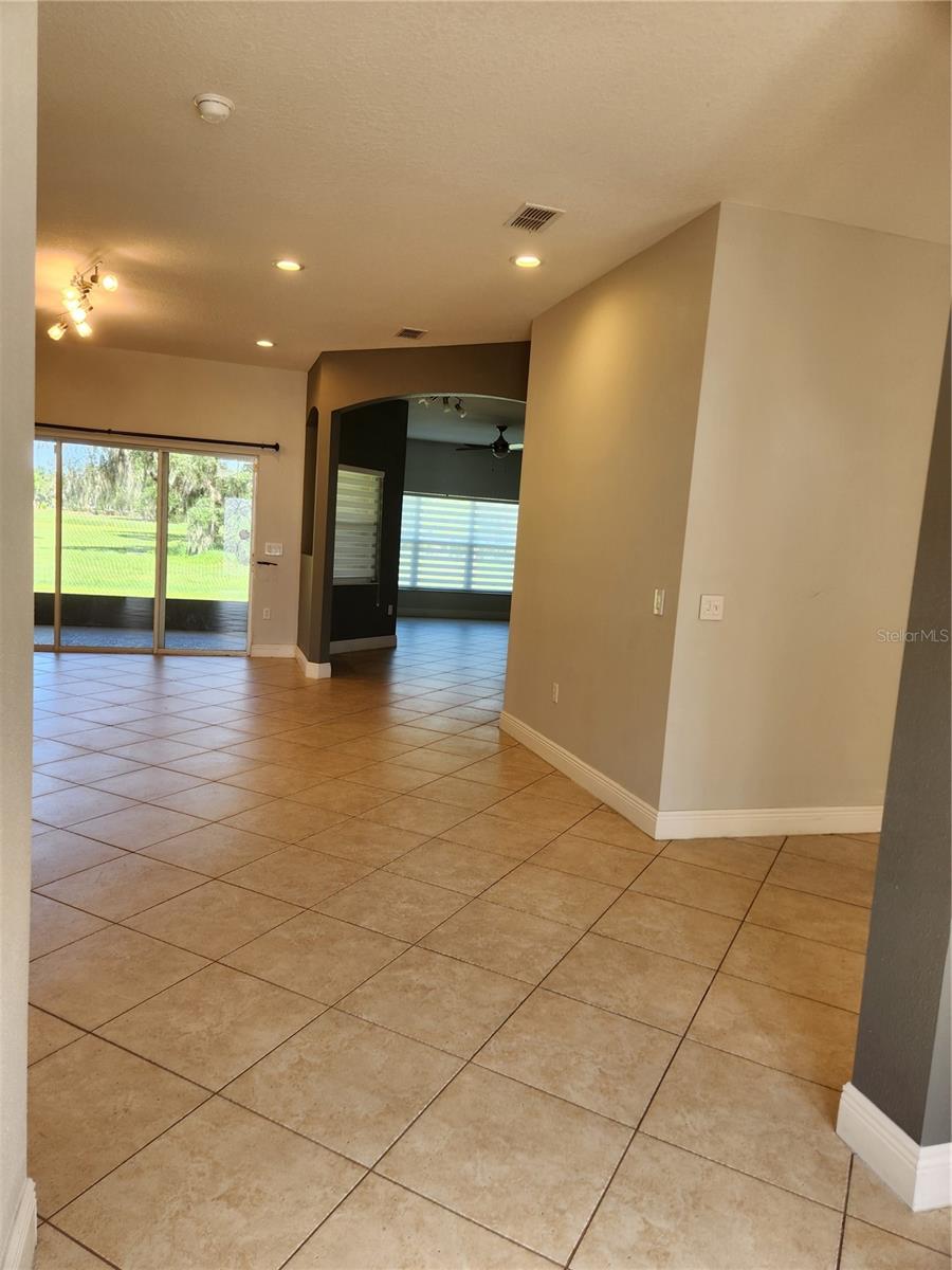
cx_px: 476
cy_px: 635
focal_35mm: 23
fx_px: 843
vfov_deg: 73.9
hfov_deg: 58.9
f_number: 1.8
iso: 50
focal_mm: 5.4
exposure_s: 1/120
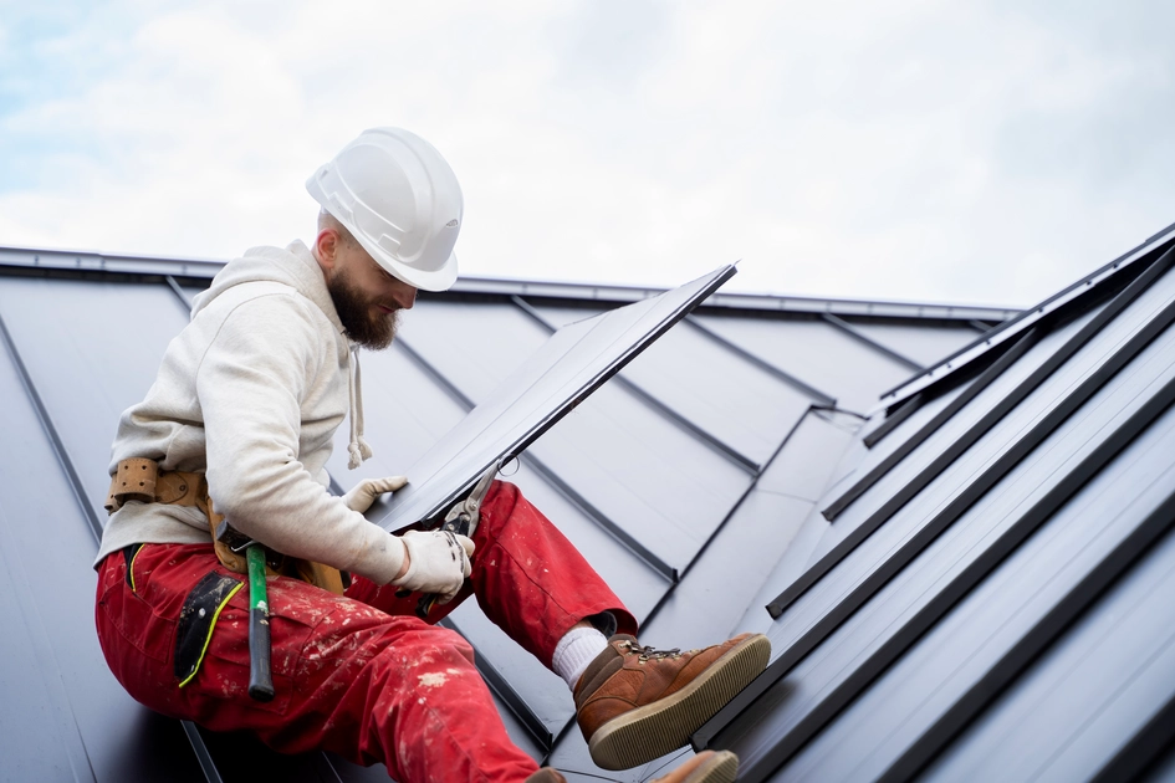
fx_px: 2448
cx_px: 588
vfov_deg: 18.2
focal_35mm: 75
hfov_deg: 27.0
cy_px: 392
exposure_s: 1/200
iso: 200
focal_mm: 75
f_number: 3.5
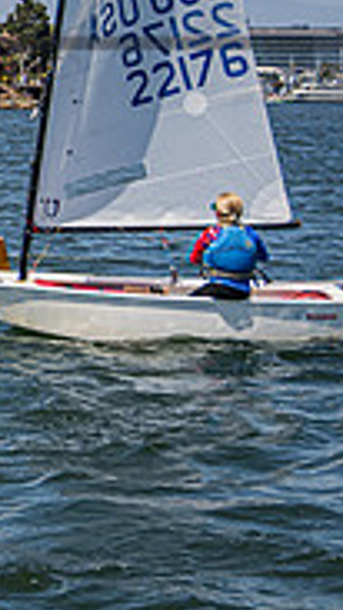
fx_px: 2683
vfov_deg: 12.9
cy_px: 159
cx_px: -680
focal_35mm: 166
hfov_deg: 6.6
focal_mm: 44
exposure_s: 1/1250
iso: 250
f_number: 5.3
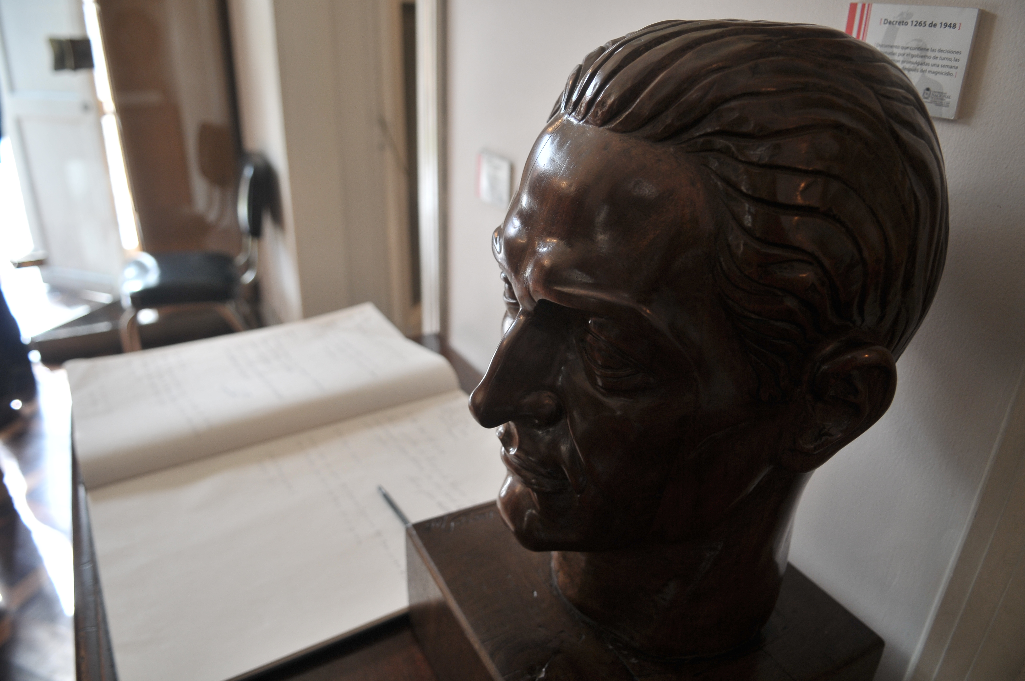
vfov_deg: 50.3
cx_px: 512
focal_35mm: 26
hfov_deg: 70.5
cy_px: 340
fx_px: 725
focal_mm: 17
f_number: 2.8
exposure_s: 1/50
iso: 200
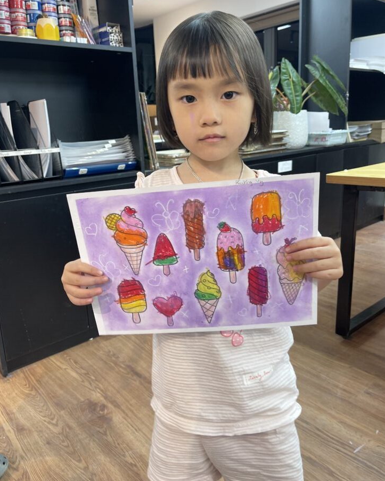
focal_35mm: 27
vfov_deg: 64.0
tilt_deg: -13.5
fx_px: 385
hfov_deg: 53.2
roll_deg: +3.2
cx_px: 190
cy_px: 220
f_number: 1.6
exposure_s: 1/100
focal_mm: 5.1
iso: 100
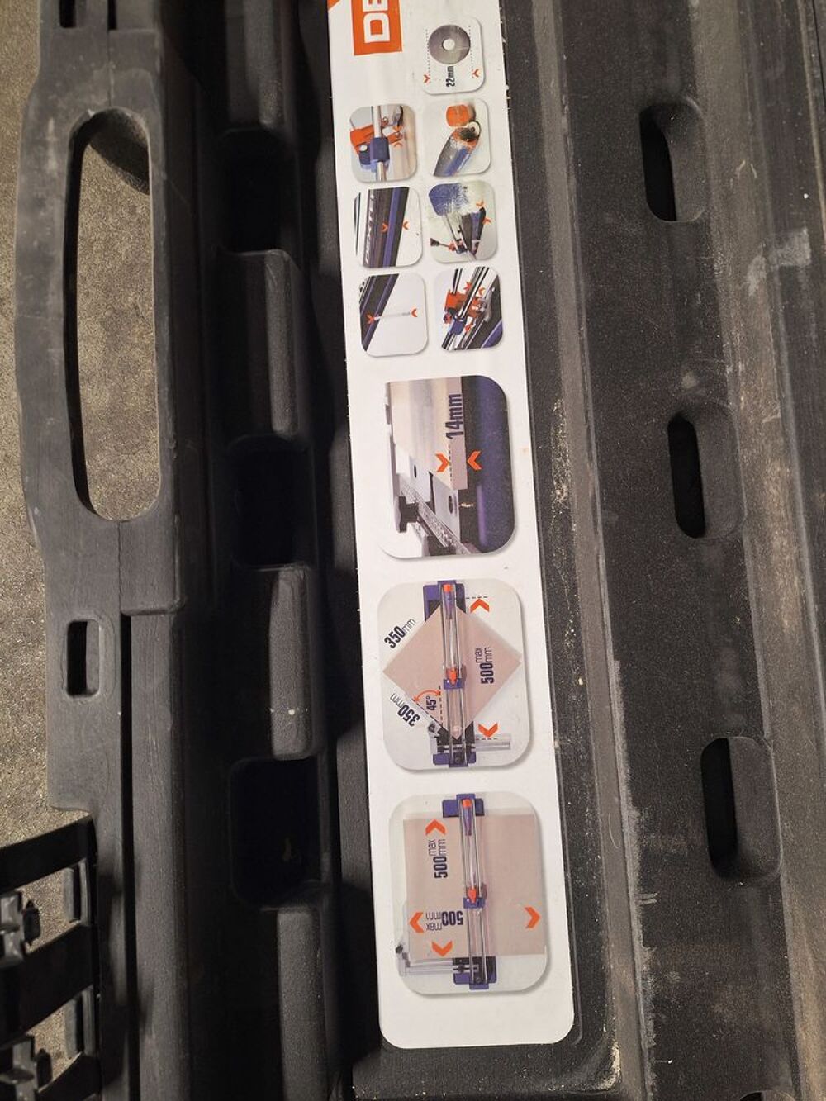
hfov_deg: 58.9
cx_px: 413
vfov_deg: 73.9
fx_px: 732
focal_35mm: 23
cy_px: 550
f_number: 1.8
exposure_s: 1/40
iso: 160
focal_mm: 5.54
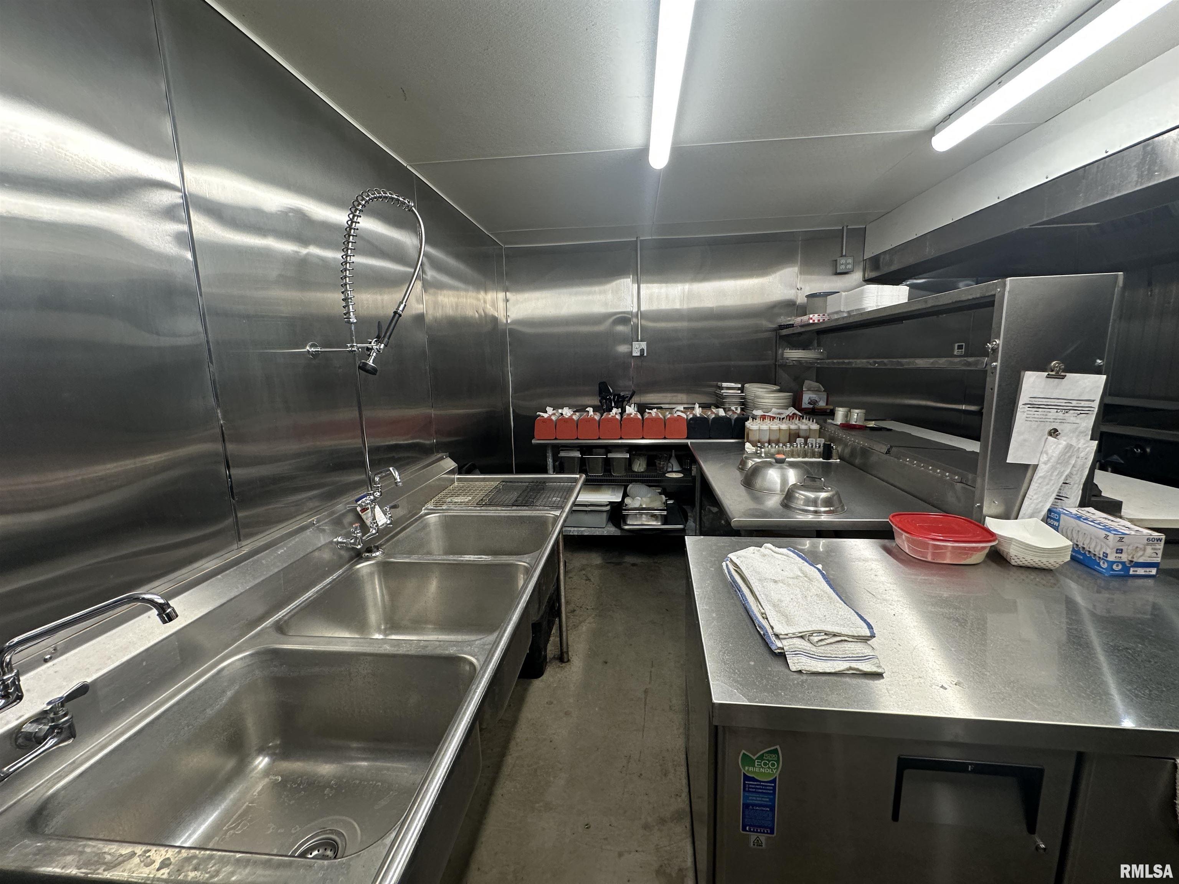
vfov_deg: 85.7
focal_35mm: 14
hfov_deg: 102.1
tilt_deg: -10.0
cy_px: 442
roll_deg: +1.4
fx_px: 477
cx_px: 590
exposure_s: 1/120
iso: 200
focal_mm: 2.22
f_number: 2.2
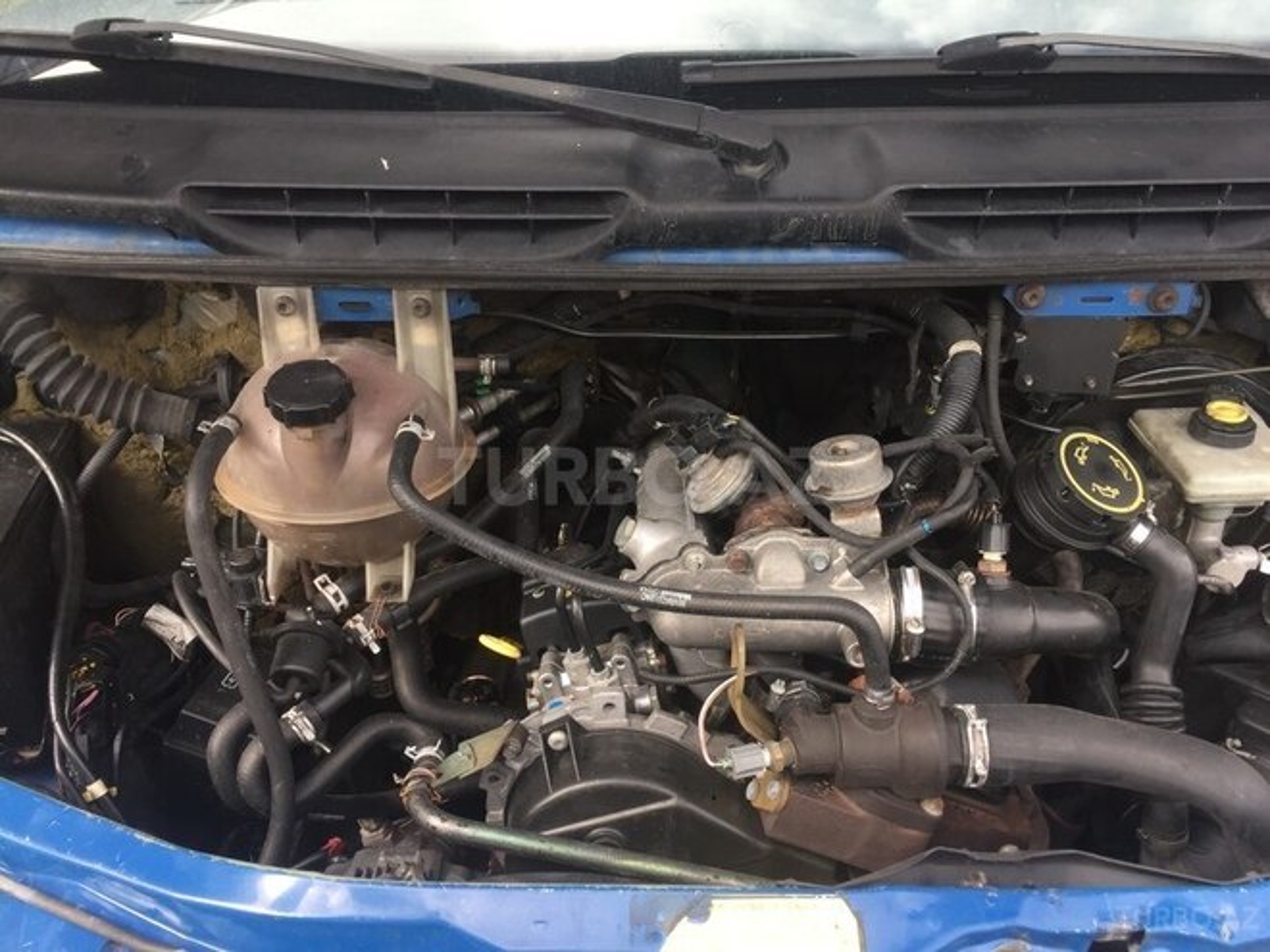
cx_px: 635
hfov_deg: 61.7
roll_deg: -0.3
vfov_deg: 48.2
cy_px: 476
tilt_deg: -30.2
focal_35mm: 29
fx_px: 1064
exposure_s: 1/156
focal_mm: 4.15
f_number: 2.2
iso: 32
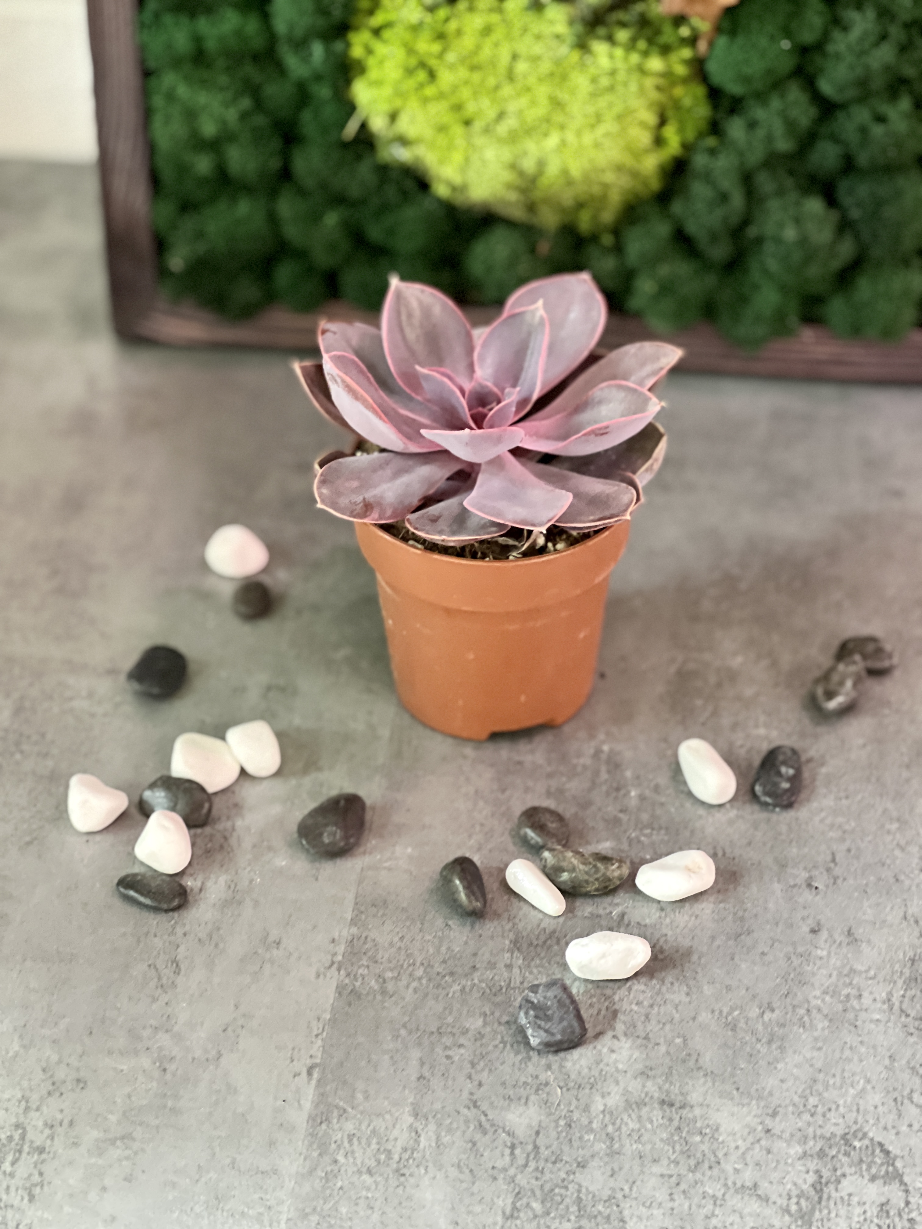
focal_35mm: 77
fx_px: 2735
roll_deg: +0.3
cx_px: 461
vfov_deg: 25.3
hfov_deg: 19.1
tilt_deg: -37.2
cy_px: 614
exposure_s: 1/24
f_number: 2.8
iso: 500
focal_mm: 9
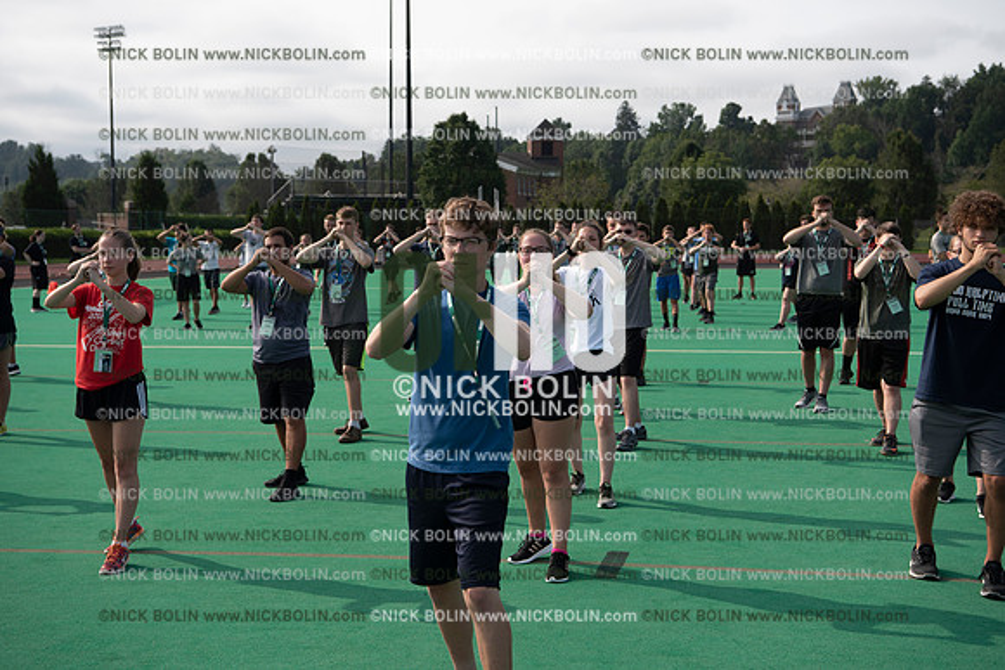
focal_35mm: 56
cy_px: 335
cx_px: 502
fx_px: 1564
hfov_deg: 35.6
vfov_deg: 24.2
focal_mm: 56
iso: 125
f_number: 5.6
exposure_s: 1/640
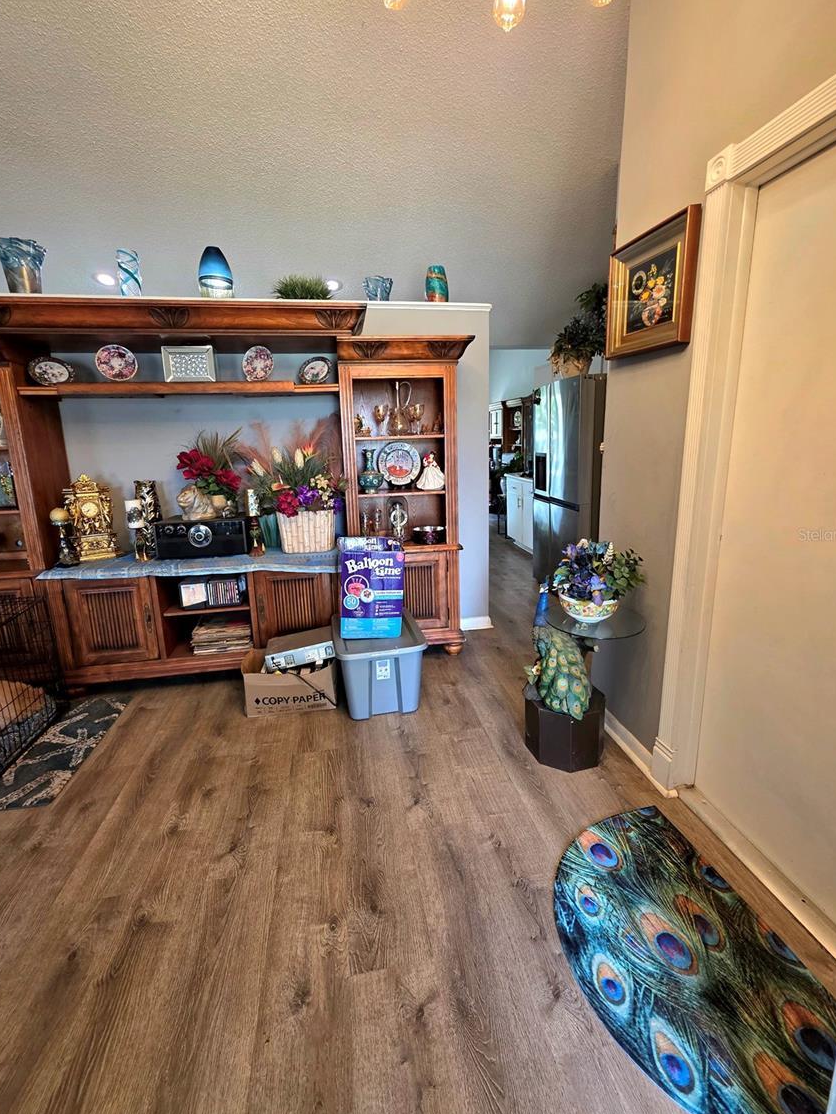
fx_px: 451
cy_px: 534
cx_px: 419
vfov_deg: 102.0
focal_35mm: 14
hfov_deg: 85.7
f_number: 1.9
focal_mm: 2.2
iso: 160
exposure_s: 1/83.3
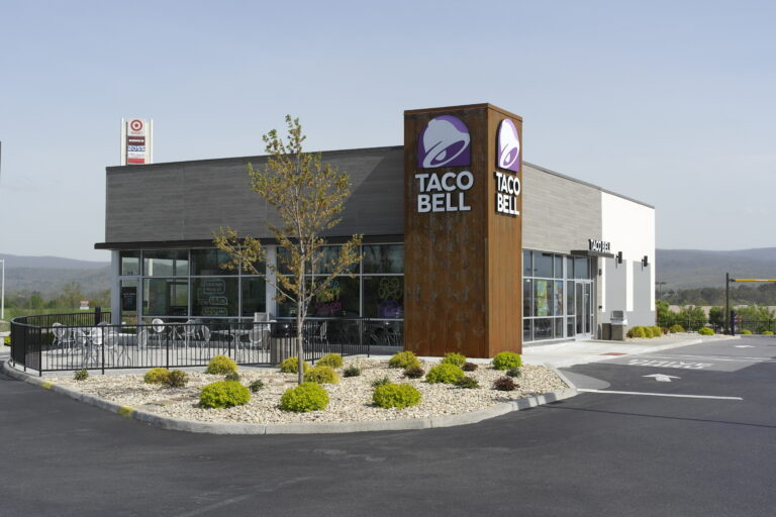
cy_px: 258
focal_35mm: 46
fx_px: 991
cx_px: 388
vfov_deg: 29.2
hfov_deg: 42.7
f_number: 7.1
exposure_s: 1/320
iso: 100
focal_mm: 30
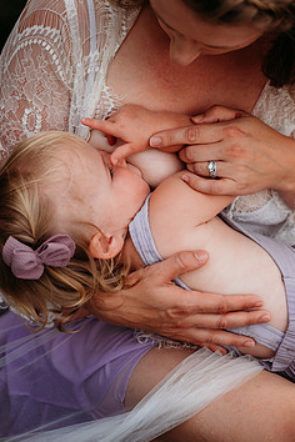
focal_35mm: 89
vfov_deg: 22.8
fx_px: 1094
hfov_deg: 15.4
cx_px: 171
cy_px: 185
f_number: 2.8
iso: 500
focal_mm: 70
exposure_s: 1/1000
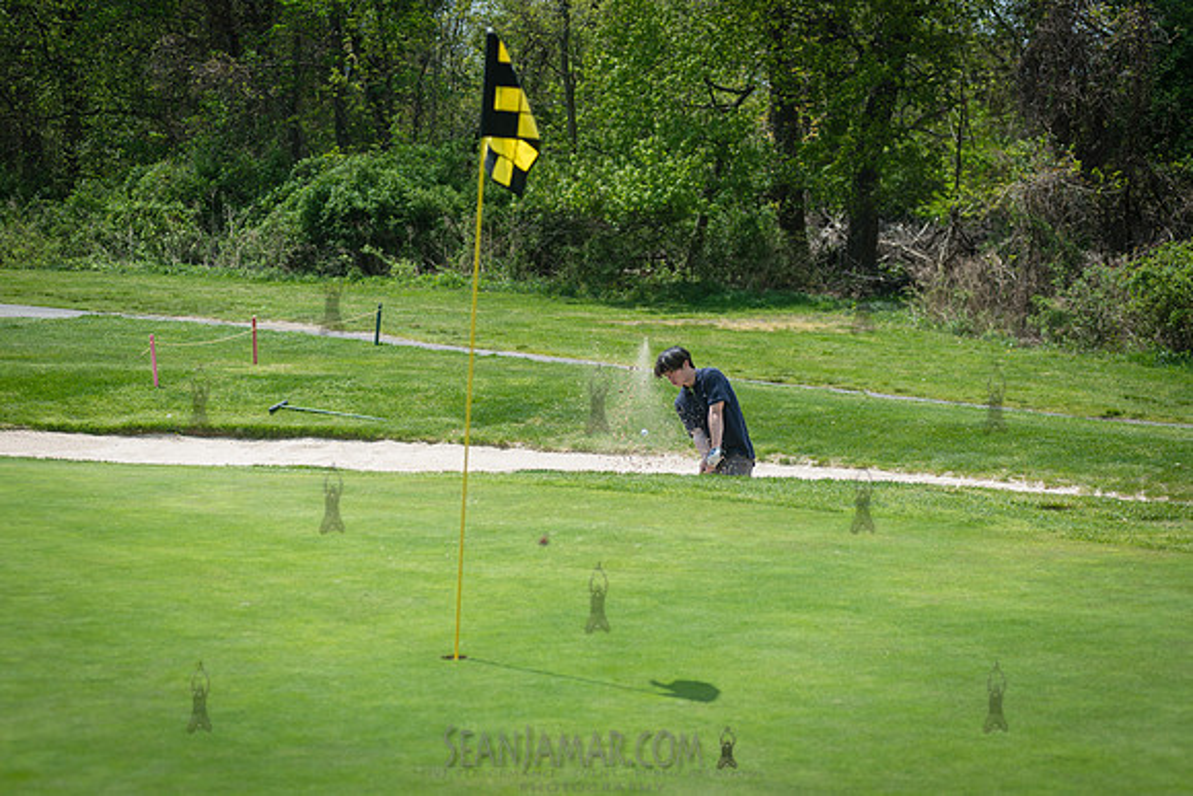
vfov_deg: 17.1
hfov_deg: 25.4
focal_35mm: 80
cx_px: 596
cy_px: 398
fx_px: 2652
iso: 100
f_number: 3.5
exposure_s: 1/1000
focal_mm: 80
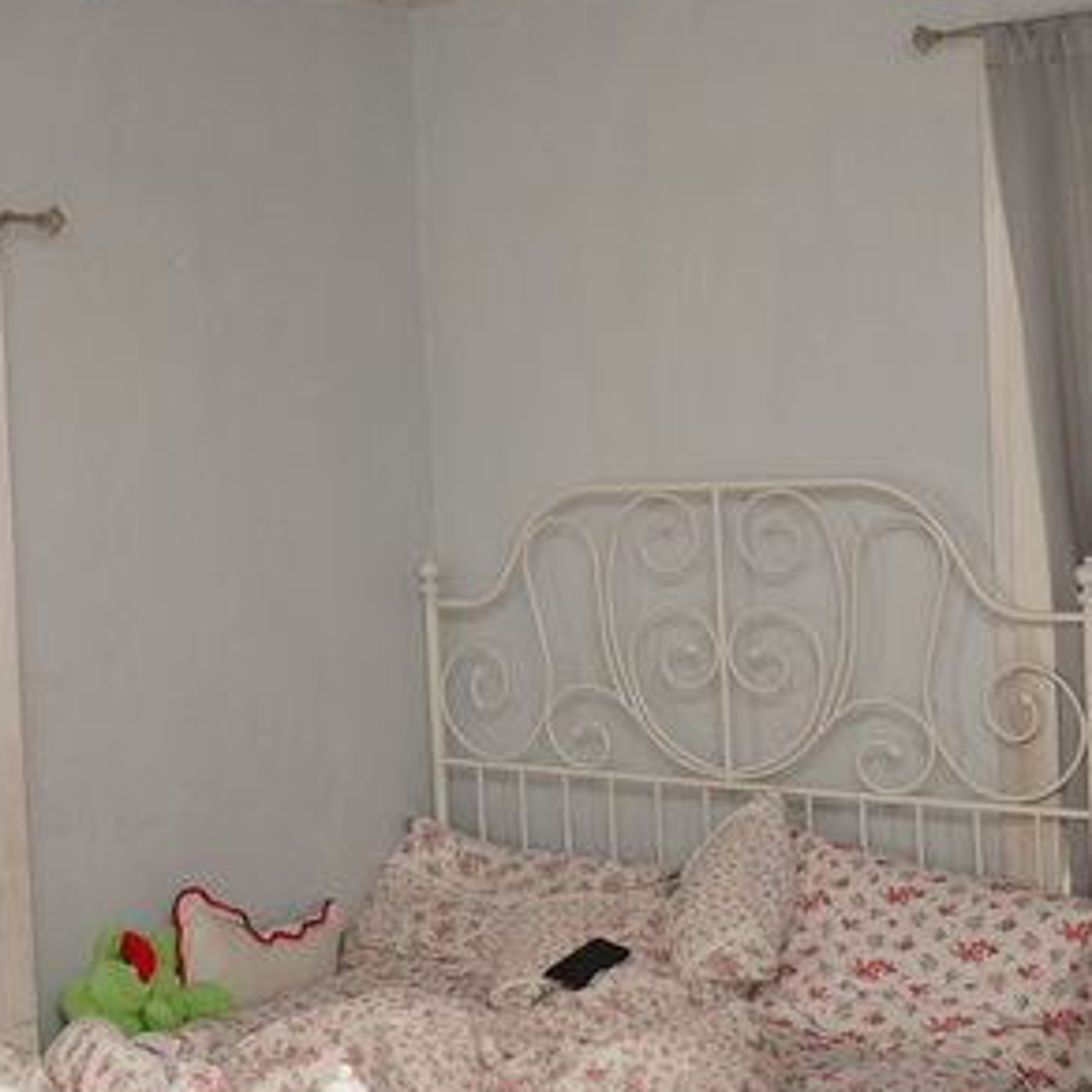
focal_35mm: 54
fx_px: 1927
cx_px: 408
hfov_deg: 31.5
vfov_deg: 31.6
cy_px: 443
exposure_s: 1/160
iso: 1600
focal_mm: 29
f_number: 3.5
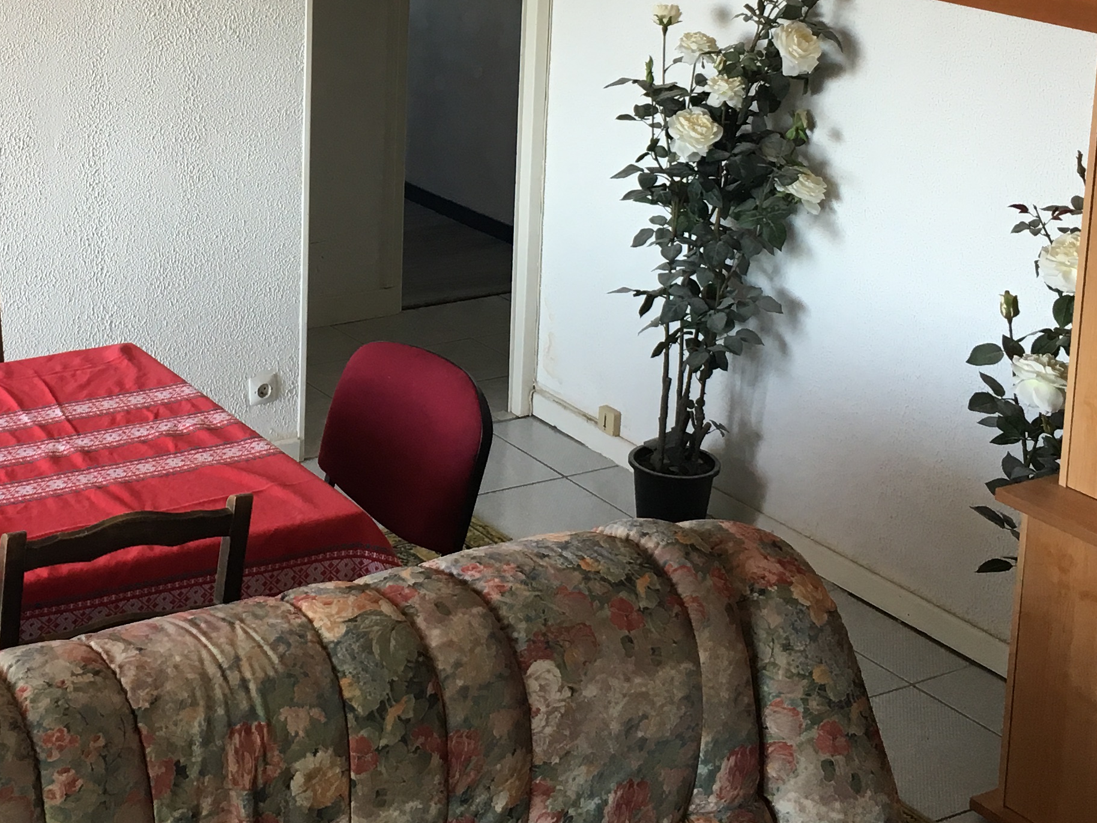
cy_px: 103
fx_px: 2028
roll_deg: -0.6
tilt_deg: -12.0
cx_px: 270
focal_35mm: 64
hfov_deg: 29.8
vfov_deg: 22.4
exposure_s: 1/33
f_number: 2.2
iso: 25
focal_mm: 4.15
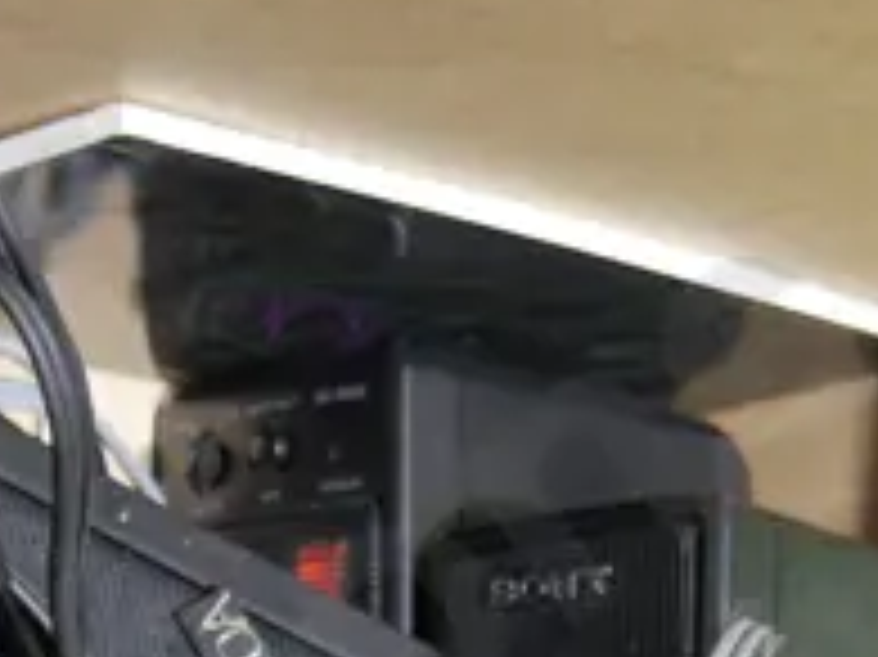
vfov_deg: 9.7
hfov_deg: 13.1
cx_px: -140
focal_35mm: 147
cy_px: 1033
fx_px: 3726
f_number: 3.5
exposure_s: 1/60
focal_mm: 14
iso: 400
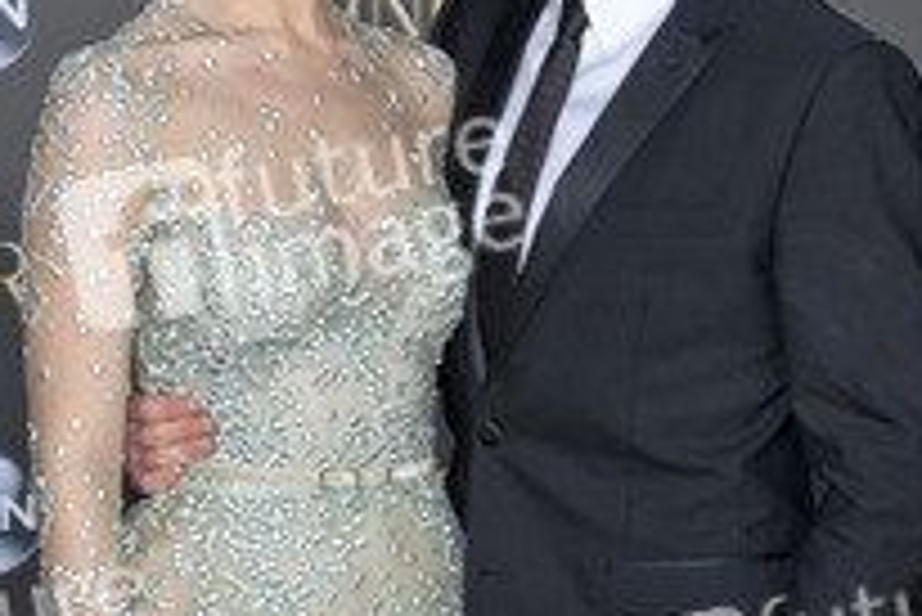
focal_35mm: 117
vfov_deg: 11.7
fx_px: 2999
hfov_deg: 17.5
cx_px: 425
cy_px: 450
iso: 400
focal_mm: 60
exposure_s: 1/400
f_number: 4
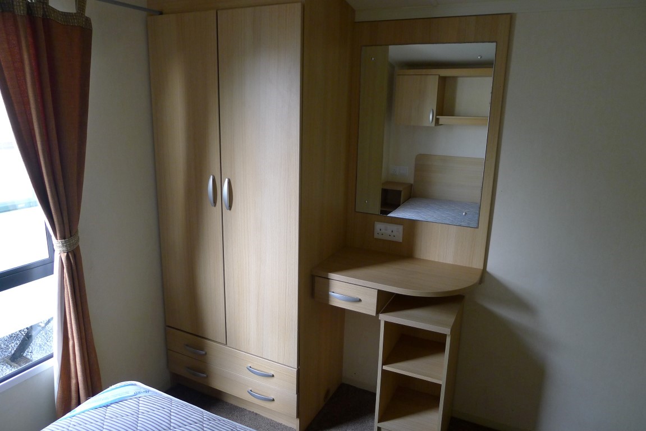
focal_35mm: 24
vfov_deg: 53.2
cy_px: 216
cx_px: 323
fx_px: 431
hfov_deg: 73.7
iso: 200
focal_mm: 5.1
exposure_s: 1/60
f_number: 2
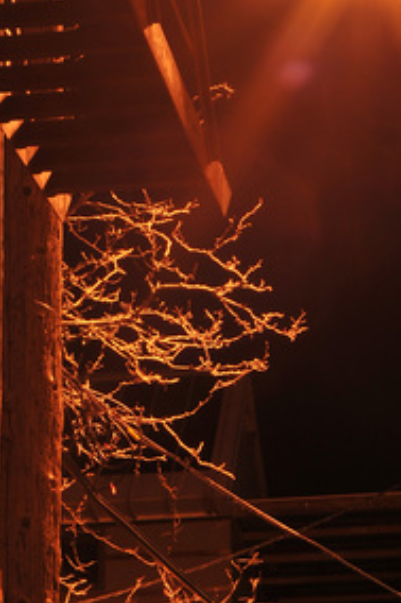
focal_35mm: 142
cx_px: 151
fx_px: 2375
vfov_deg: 14.5
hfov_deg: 9.6
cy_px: 345
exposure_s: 15
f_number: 22
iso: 200
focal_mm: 50
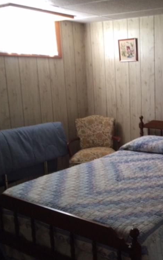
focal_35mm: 42
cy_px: 129
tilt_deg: -11.0
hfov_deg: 28.3
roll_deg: +0.3
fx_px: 299
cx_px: 169
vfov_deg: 47.2
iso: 250
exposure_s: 1/30
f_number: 2.2
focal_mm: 4.15
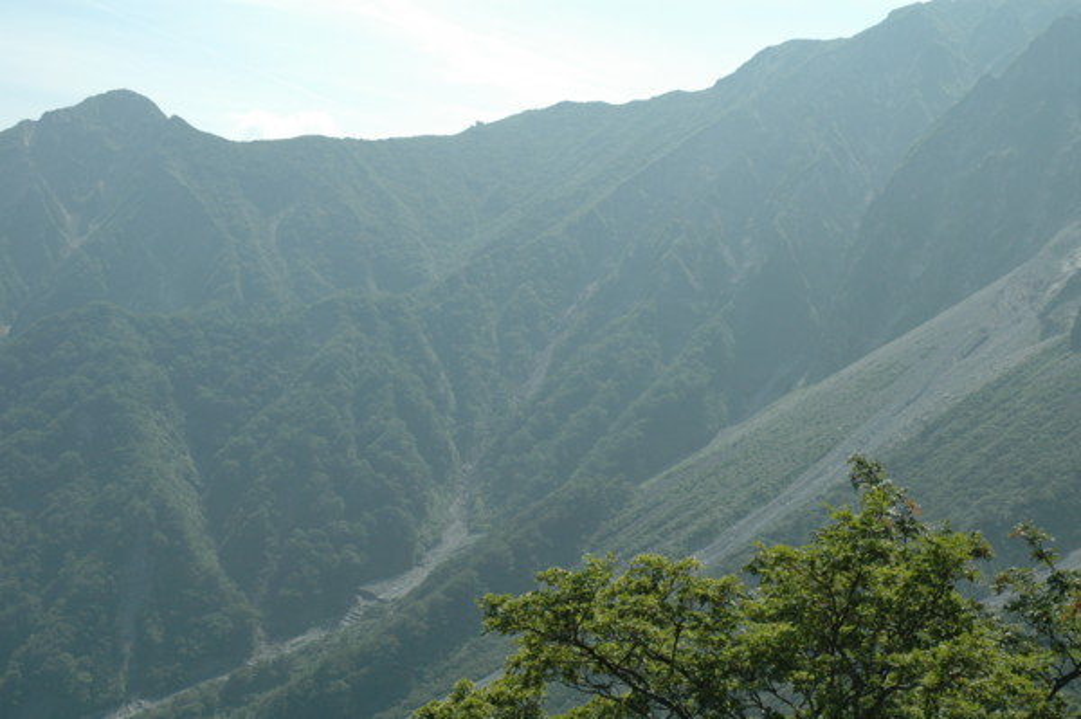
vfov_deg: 22.6
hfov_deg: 33.4
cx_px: 540
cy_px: 360
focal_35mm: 60
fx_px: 1800
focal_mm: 40
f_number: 11
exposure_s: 1/500
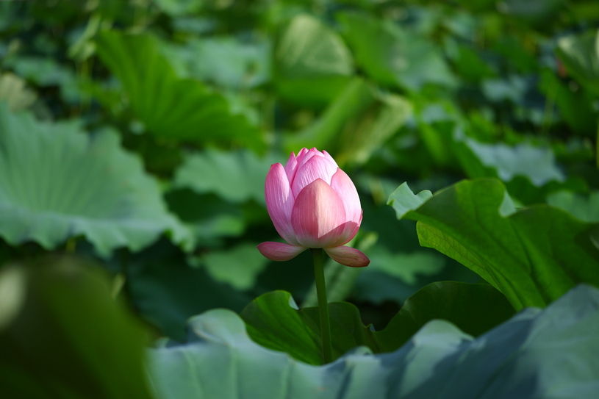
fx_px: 1397
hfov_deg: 24.2
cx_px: 300
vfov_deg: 16.3
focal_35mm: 84
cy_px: 200
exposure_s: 1/6400
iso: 200
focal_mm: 56
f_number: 1.7
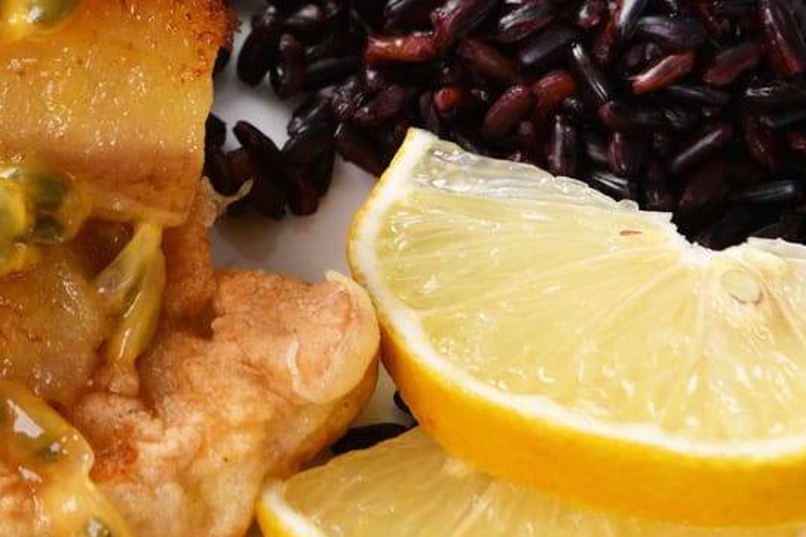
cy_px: -163
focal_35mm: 215
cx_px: -111
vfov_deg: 6.3
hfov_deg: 9.5
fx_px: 4813
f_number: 9
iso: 80
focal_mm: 55
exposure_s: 1/160
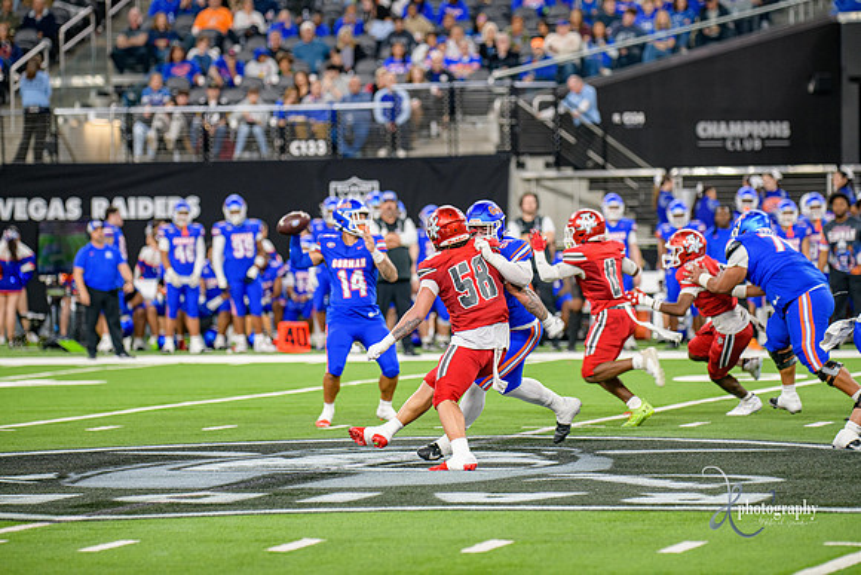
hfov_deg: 10.5
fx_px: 4665
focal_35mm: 195
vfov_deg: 7.0
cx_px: 430
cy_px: 288
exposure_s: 1/400
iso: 1000
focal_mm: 195
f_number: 2.8
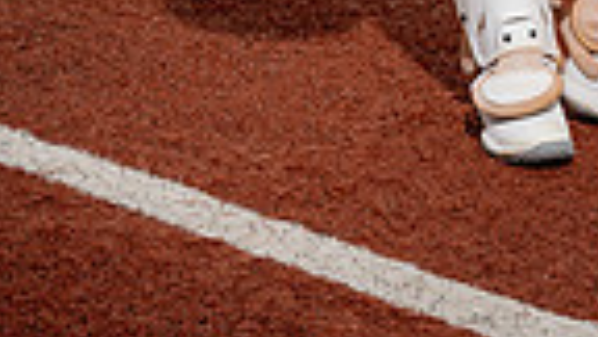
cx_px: 548
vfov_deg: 8.4
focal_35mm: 131
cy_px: -520
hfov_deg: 16.2
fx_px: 2077
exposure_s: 1/250
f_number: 8
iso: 100
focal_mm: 40
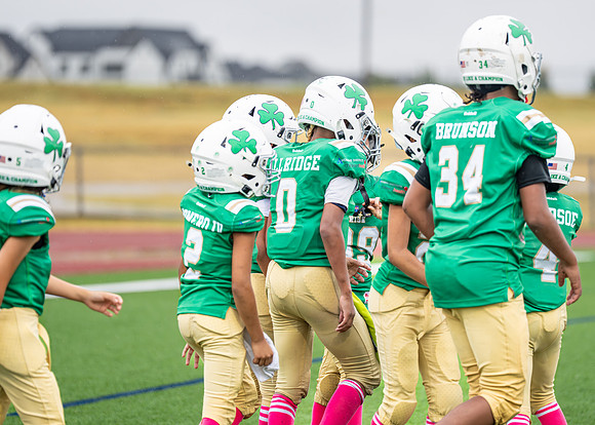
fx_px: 4340
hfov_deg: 7.8
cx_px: 329
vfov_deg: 5.6
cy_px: 189
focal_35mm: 257
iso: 400
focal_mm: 200
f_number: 2.8
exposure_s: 1/1000
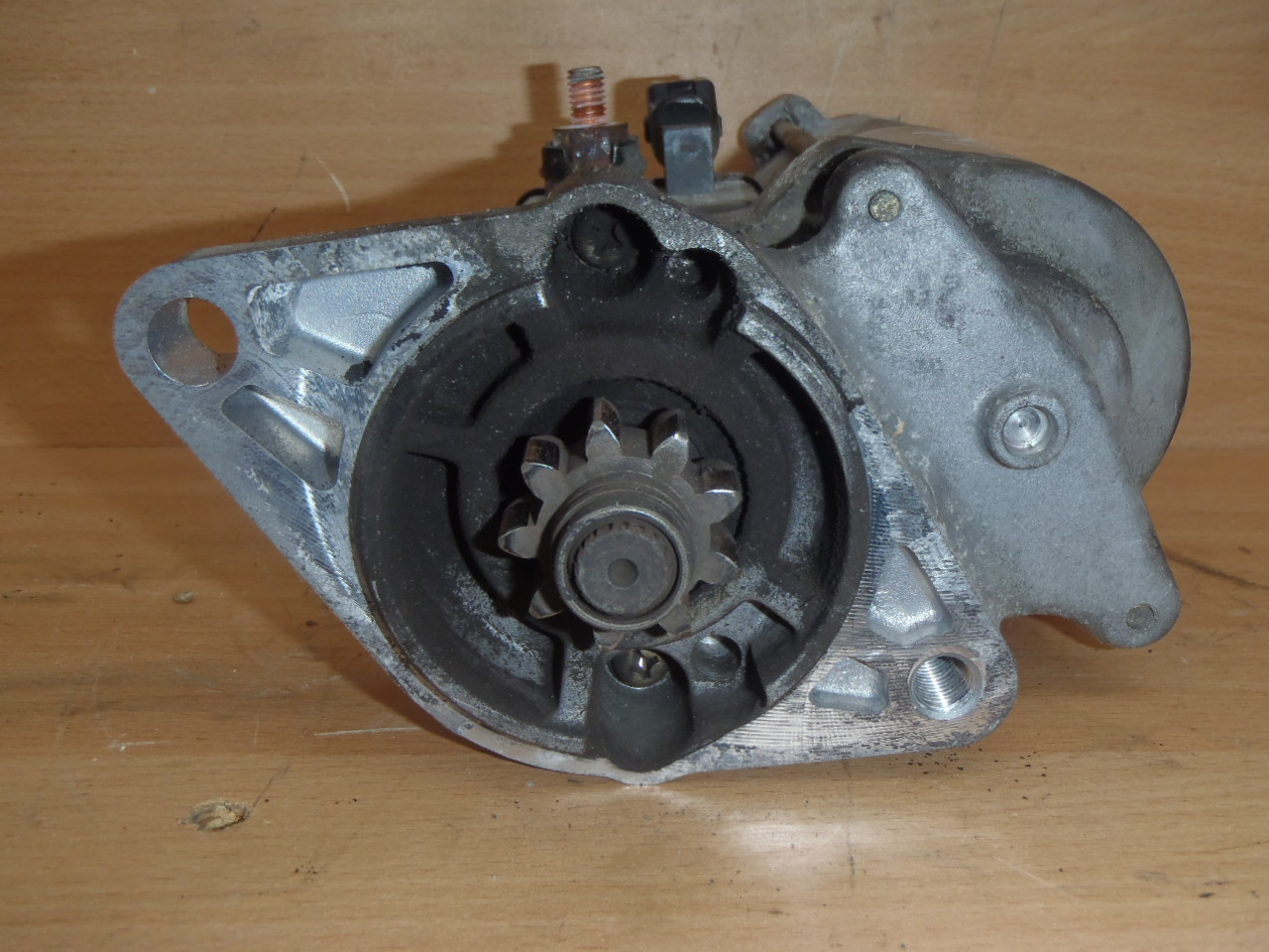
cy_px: 476
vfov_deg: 37.7
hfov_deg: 49.0
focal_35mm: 38
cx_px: 634
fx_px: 1393
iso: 100
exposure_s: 1/40
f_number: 4.6
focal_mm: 6.83
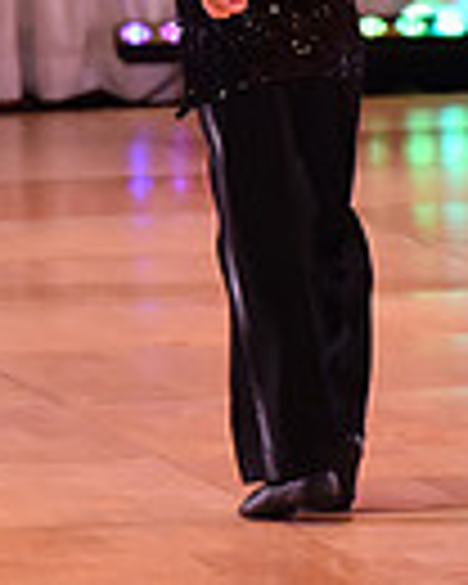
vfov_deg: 2.3
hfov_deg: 1.8
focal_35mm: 837
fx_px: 14492
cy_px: -187
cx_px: -162
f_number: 5
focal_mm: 200
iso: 2000
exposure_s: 1/250
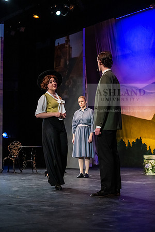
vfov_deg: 28.8
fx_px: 452
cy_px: 116
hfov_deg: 19.5
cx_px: 78
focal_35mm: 70
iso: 5000
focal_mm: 70
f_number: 2.8
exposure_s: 1/400
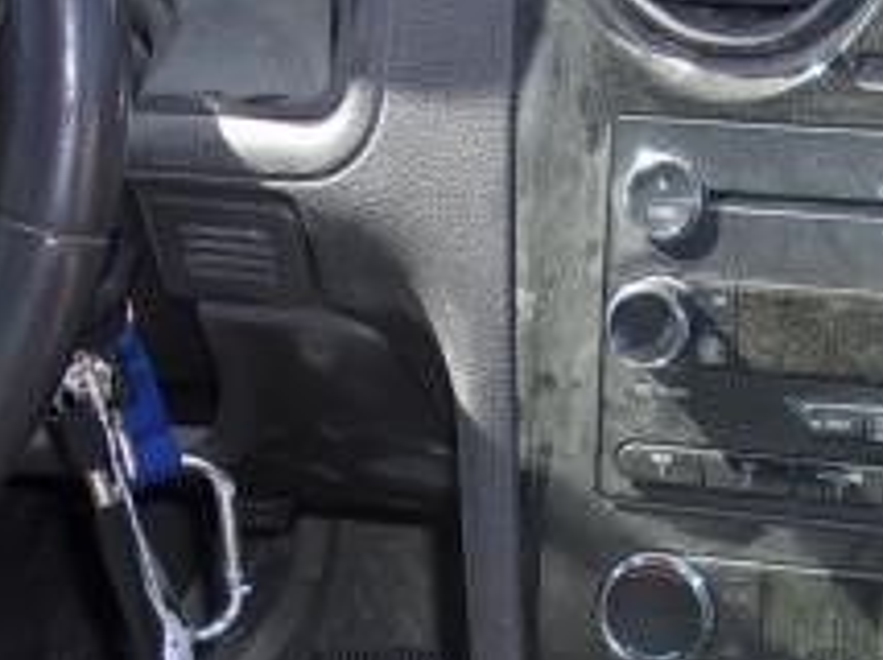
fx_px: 2573
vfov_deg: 14.6
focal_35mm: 101
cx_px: 784
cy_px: 404
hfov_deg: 19.1
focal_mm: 4.9
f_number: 3
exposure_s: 1/200
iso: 80
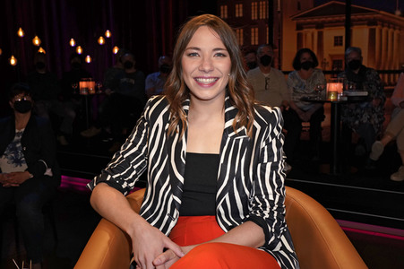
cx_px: 202
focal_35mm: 37
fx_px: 415
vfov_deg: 35.9
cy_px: 134
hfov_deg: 51.9
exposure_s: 1/160
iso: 1600
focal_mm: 37
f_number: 6.3
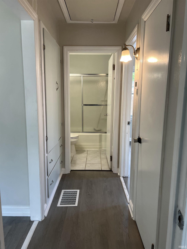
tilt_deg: -8.7
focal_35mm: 26
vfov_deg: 67.3
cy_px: 124
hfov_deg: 53.0
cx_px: 94
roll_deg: -0.6
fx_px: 187
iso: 100
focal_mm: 5.7
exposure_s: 1/120
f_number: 1.5
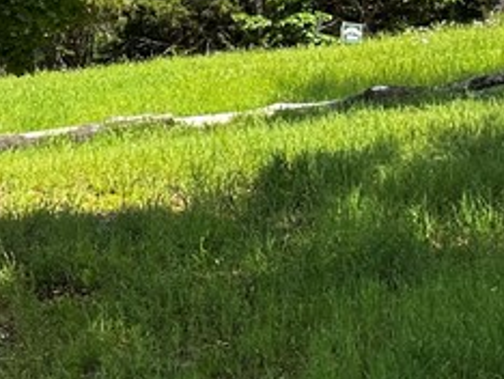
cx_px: -491
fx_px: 1530
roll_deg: +0.1
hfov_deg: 15.2
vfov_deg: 14.1
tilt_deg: +0.2
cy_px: 254
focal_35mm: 105
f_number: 1.78
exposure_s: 1/1304
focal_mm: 6.86
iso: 80
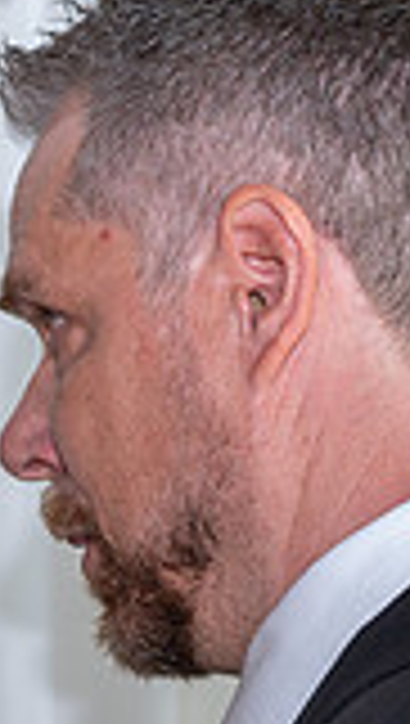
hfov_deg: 4.6
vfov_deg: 8.1
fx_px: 5084
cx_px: -369
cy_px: 731
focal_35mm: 264
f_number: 4
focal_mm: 70
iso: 125
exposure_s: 1/160
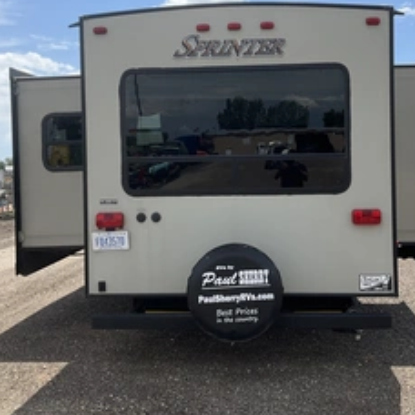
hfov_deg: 37.4
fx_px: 610
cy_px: 160
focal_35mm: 45
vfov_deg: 37.4
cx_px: 246
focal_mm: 3
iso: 25
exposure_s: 1/1848
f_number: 1.8
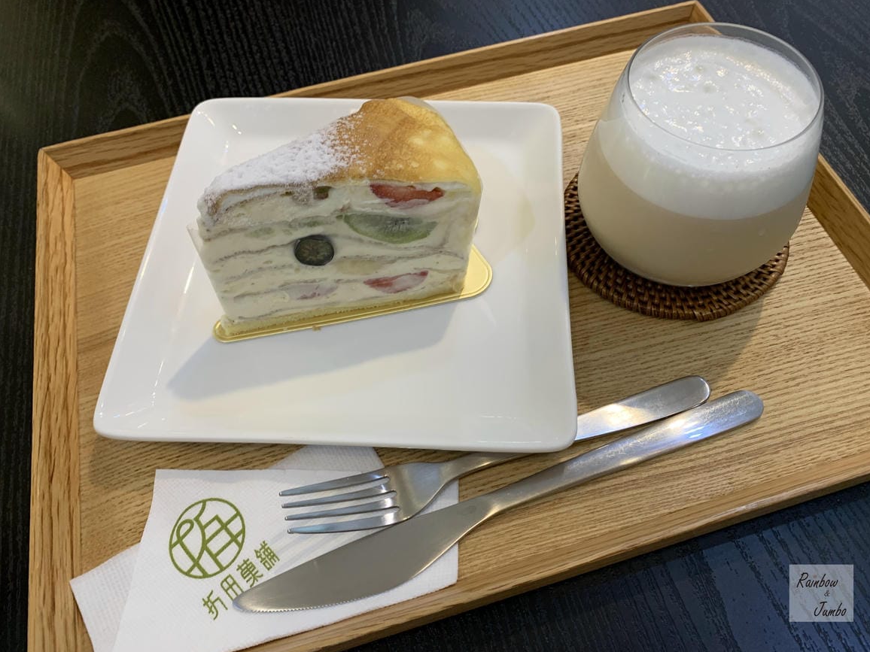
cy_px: 335
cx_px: 451
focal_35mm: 27
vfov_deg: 51.3
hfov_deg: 65.3
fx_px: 679
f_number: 1.8
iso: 100
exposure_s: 1/60
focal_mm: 4.25
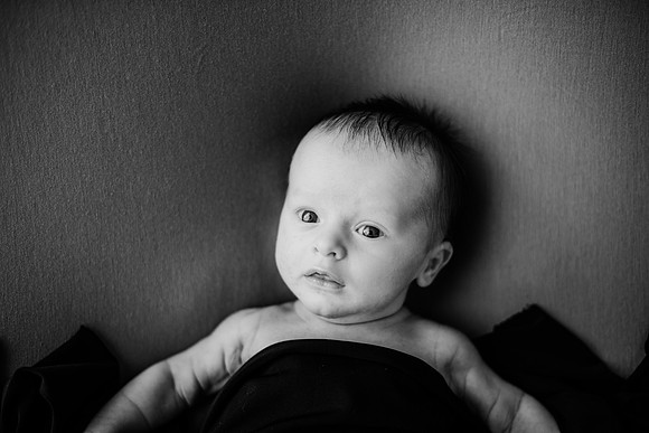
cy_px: 216
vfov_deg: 27.0
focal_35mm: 50
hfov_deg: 39.6
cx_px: 324
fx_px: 902
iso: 400
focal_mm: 50
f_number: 2
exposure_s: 1/250
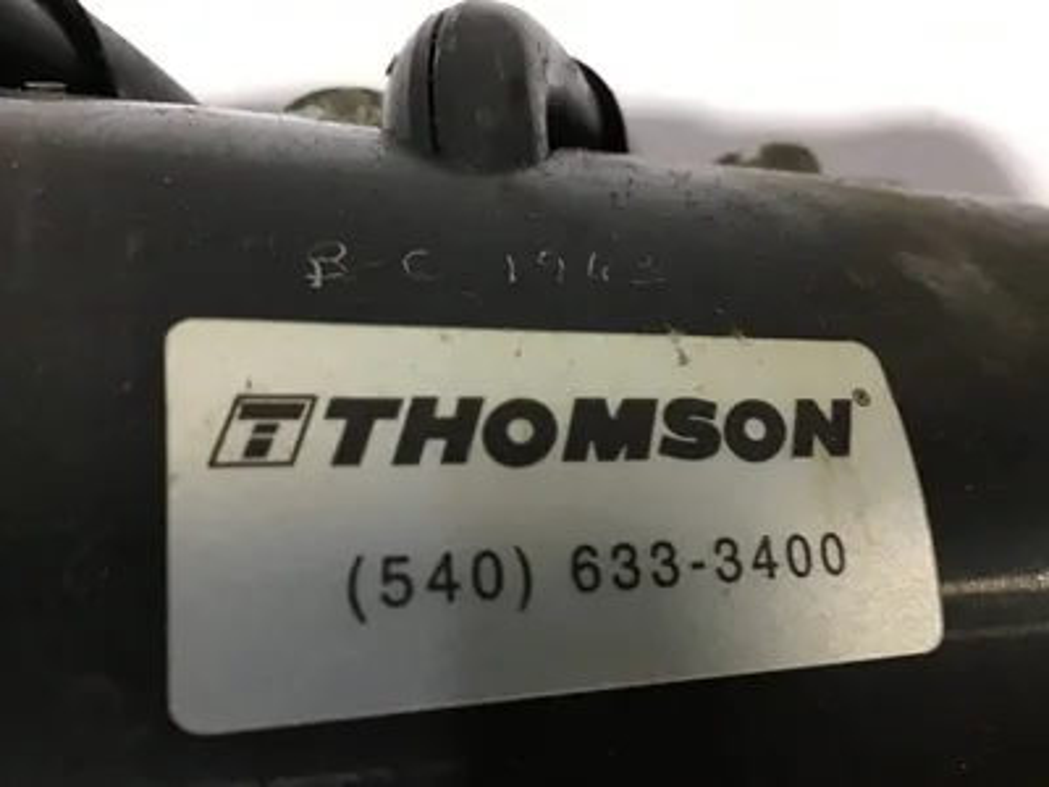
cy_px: 394
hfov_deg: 58.4
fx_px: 939
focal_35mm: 31
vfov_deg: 45.4
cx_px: 524
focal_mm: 3.3
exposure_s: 1/15
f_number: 2.4
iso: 250
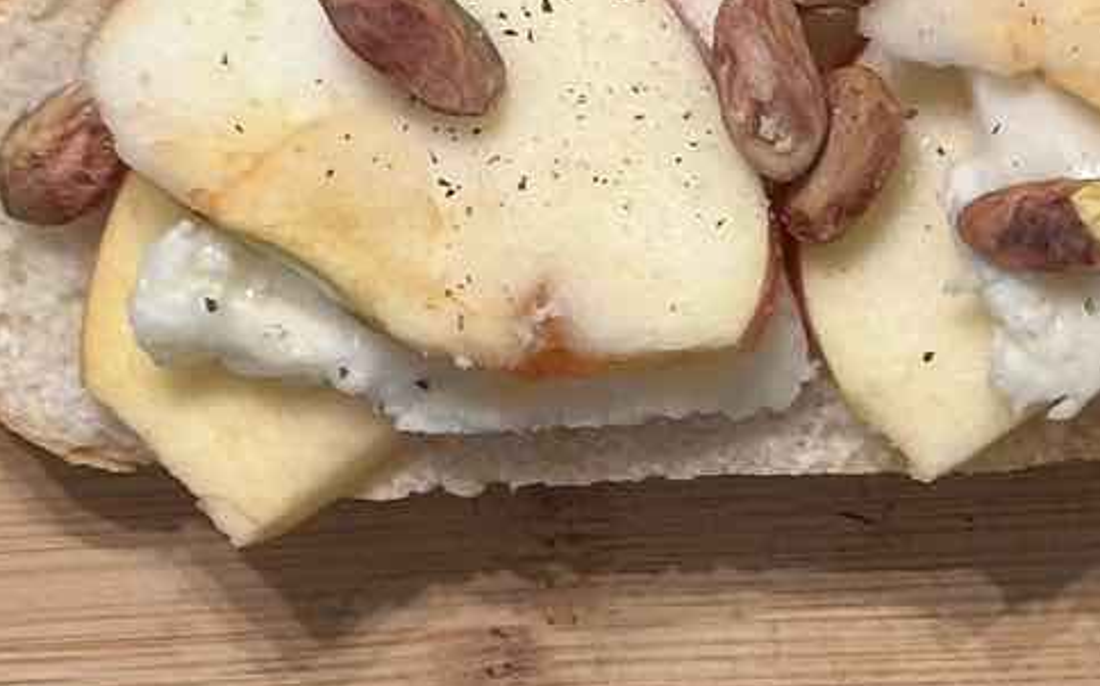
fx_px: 6053
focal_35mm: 202
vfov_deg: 6.5
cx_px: 1627
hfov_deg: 10.1
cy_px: 316
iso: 125
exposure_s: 1/50
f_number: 1.78
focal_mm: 6.86
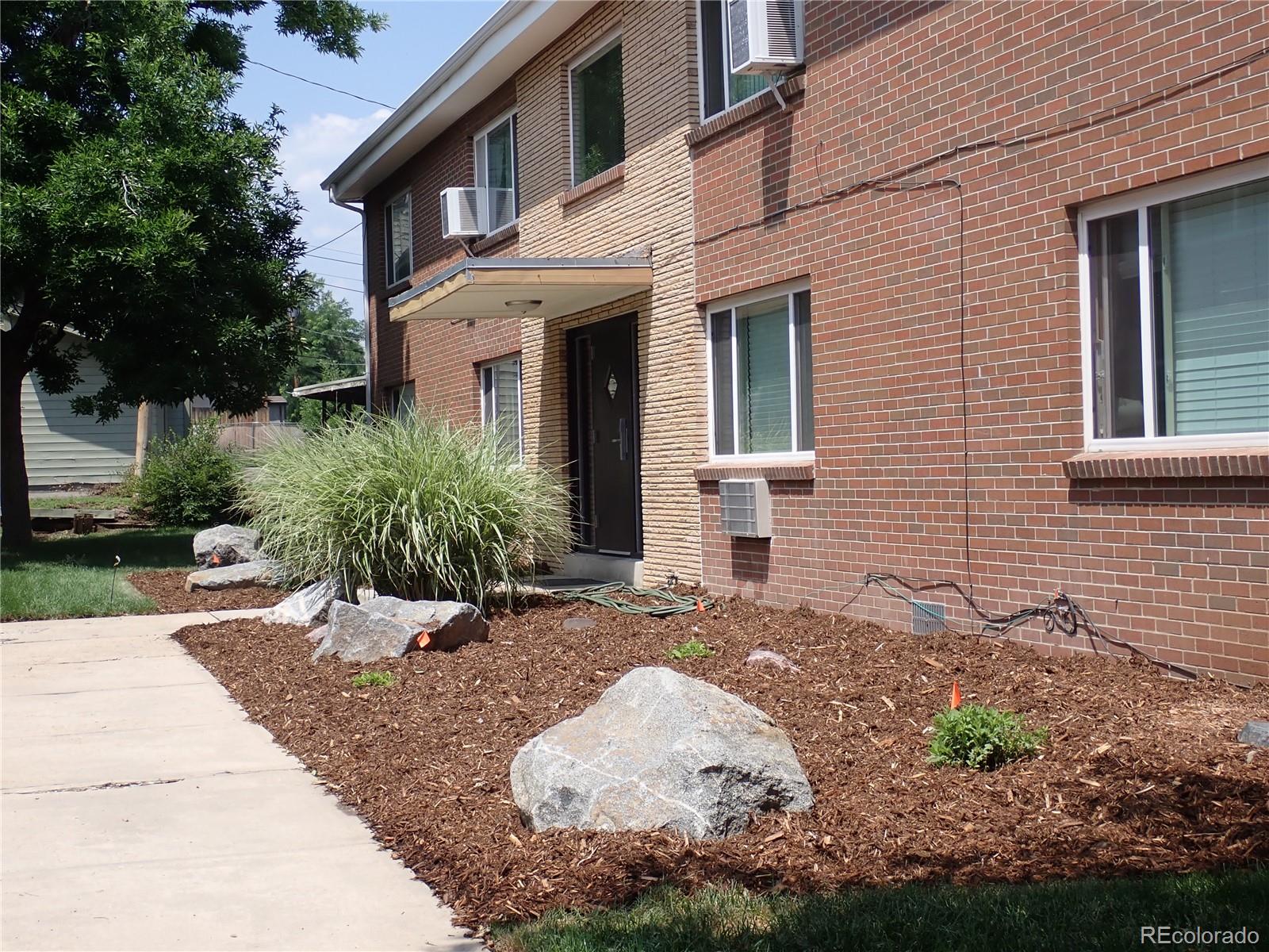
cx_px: 634
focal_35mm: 50
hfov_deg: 38.2
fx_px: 1833
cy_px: 476
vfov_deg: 29.1
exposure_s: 1/500
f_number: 4.5
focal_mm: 9.01
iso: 100
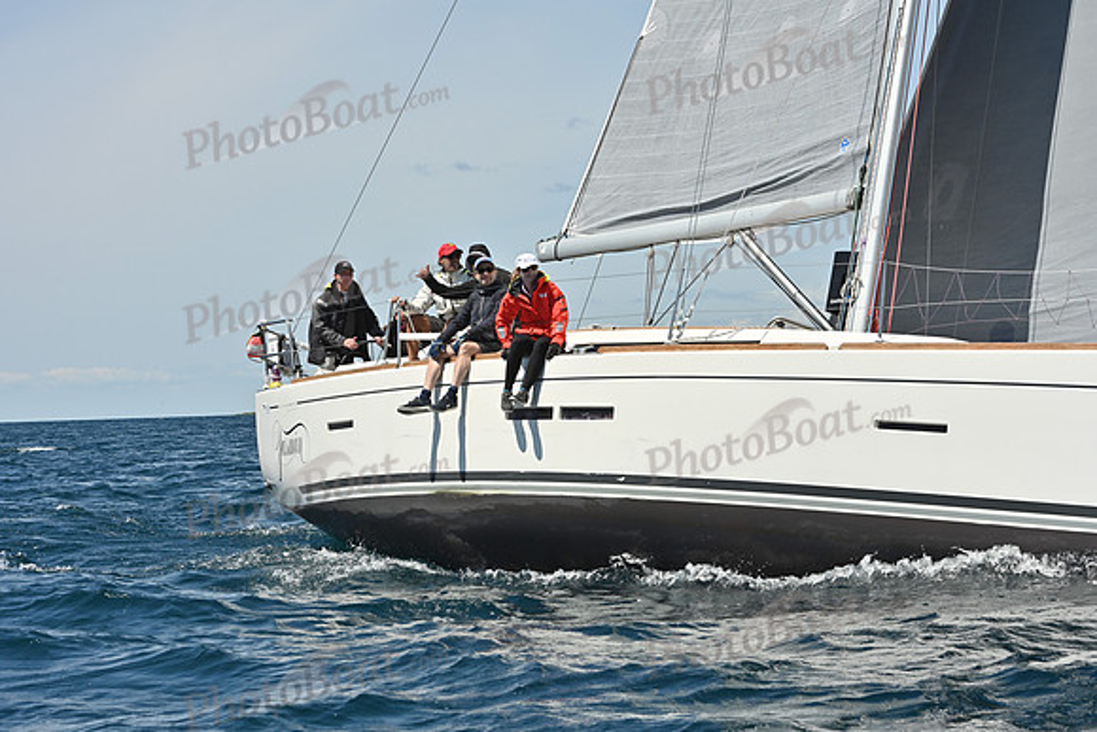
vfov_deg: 14.4
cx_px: 548
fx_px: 2895
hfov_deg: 21.5
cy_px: 366
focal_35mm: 95
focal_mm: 95
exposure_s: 1/1000
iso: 320
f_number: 13
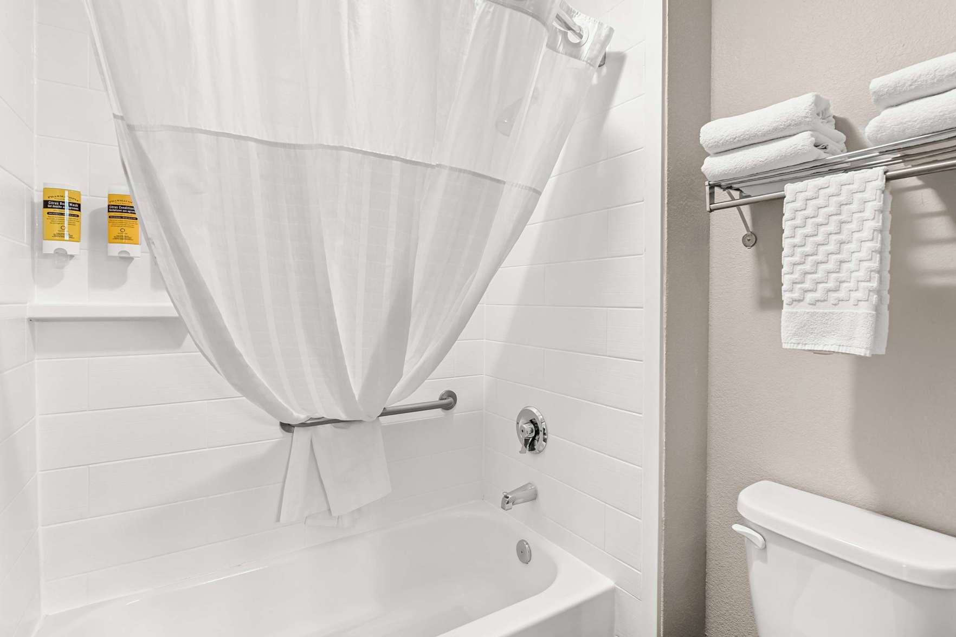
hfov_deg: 93.3
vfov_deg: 70.4
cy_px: 318
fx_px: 451
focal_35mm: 17
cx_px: 478
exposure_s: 1/4
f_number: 8
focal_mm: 17
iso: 400
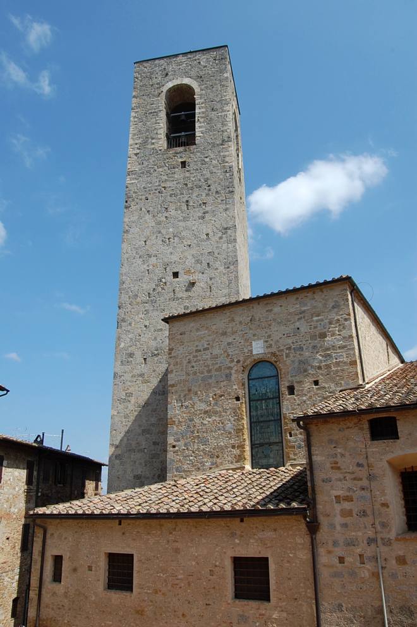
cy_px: 314
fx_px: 470
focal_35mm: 27
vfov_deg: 67.4
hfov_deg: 47.9
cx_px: 208
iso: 200
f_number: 10
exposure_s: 1/320
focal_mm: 18
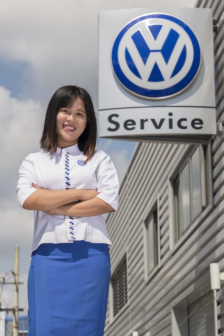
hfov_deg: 14.4
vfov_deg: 21.5
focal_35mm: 95
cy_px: 168
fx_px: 887
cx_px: 112
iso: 100
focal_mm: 95
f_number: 10
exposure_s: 1/200
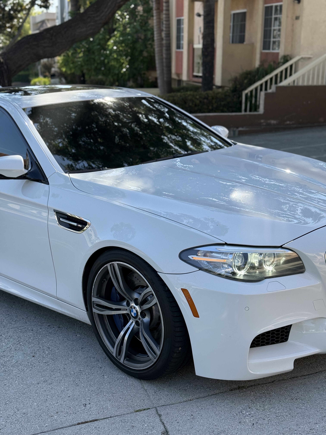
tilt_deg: -15.3
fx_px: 603
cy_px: 218
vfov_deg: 39.7
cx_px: 163
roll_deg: -1.1
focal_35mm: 48
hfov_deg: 30.3
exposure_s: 1/1883
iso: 64
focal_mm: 6.76
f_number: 1.78
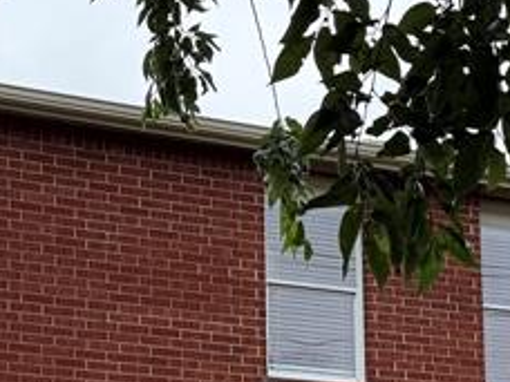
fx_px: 1591
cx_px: 266
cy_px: 487
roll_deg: +1.1
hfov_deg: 18.2
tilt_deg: +9.0
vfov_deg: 13.3
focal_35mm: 108
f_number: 1.78
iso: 80
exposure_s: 1/2232
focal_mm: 6.76
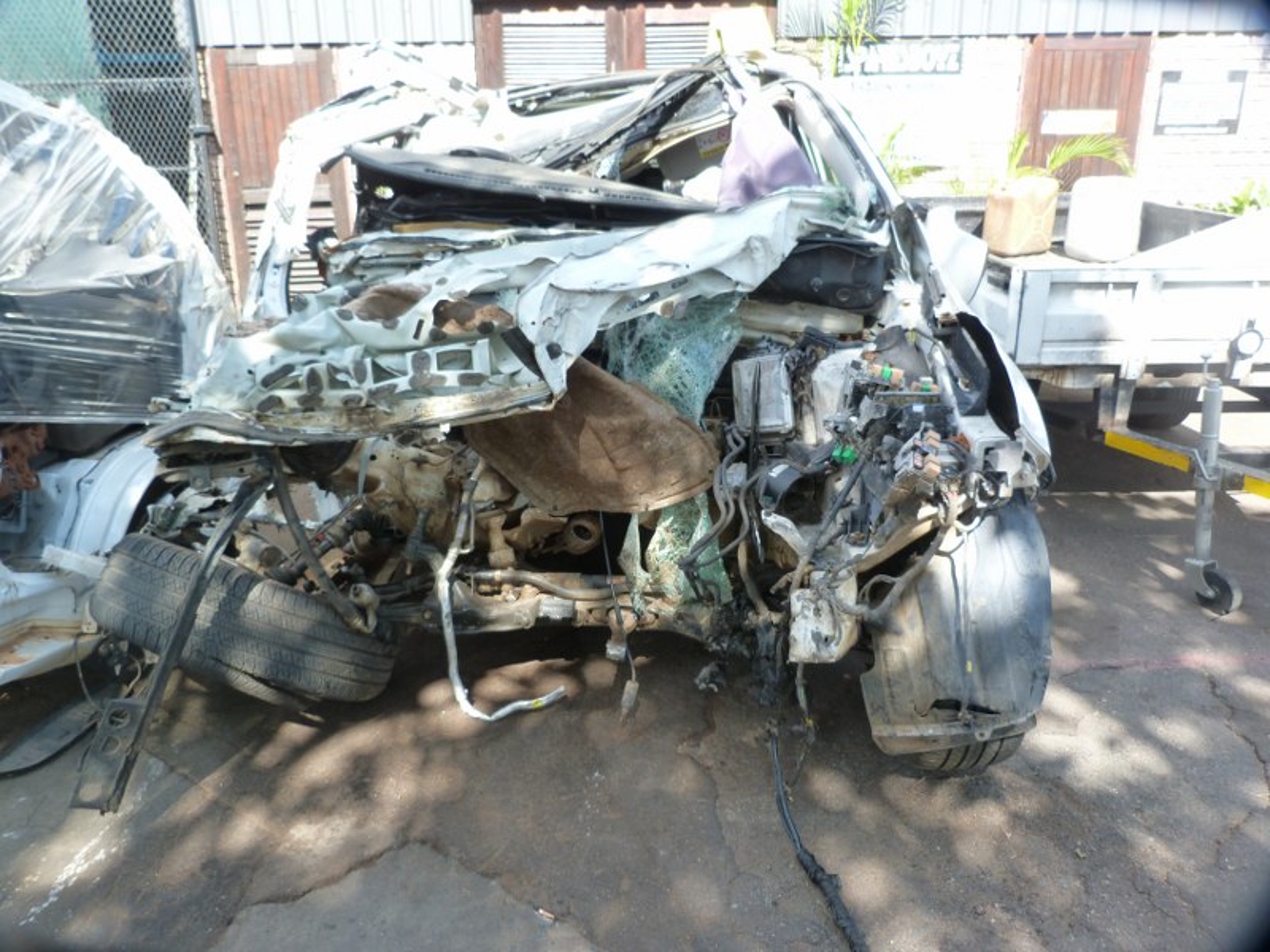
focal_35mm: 25
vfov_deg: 54.9
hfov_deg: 69.4
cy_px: 476
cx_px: 635
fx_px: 917
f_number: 3.2
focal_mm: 4.5
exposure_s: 1/125
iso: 125
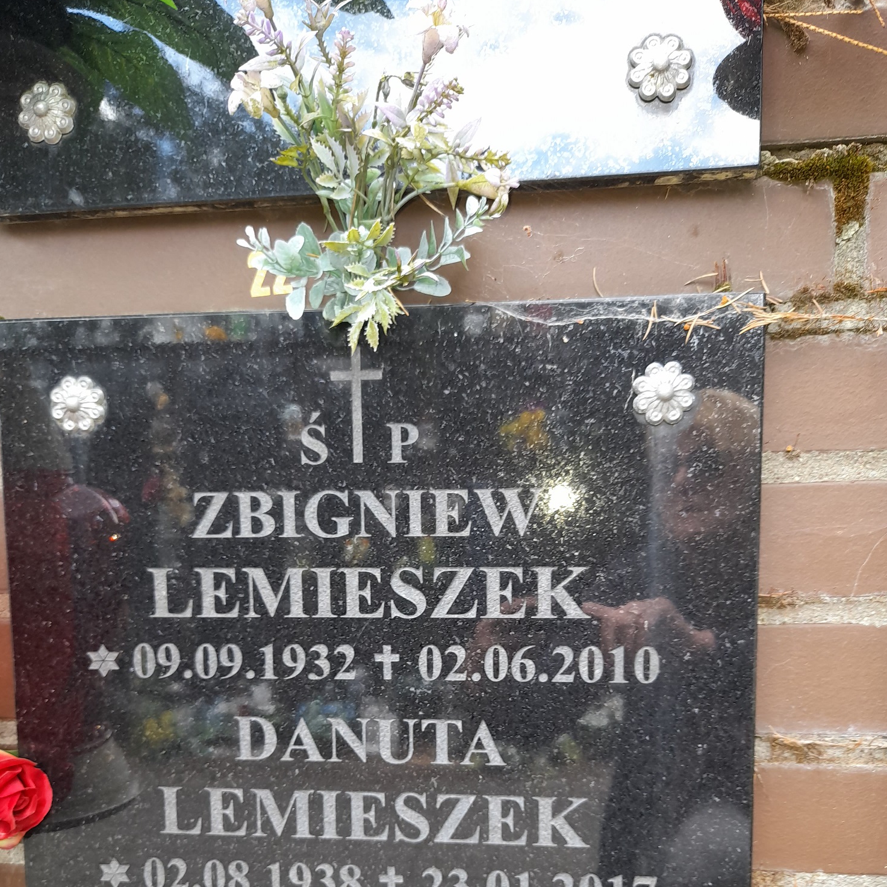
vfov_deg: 53.0
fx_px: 870
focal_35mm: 30
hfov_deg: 54.0
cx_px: 448
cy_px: 594
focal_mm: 4.6
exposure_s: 1/50
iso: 50
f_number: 2
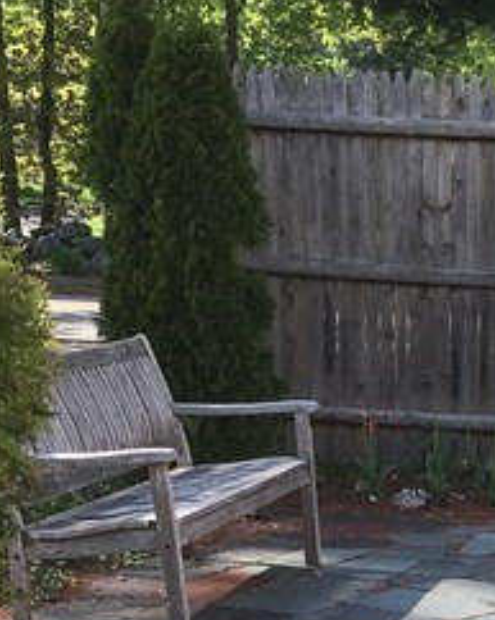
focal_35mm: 90
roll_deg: -3.1
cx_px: 564
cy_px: 856
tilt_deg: -23.5
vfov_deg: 19.3
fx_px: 1651
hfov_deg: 16.5
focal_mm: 4.15
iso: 25
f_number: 2.2
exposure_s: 1/439
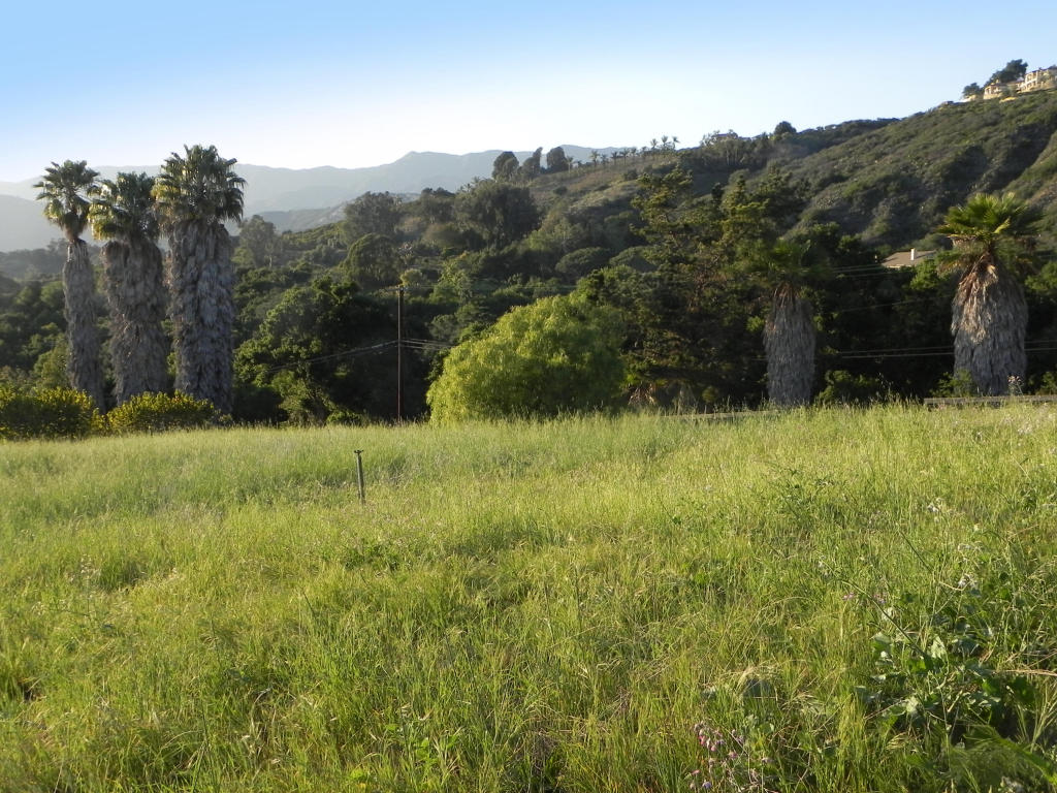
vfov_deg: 38.7
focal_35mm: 37
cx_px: 528
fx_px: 1130
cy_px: 396
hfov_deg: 50.1
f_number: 5.6
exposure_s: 1/222
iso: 160
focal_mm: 6.6
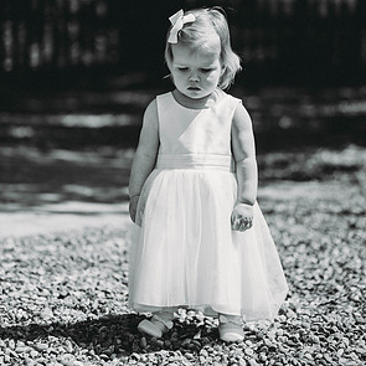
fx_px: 1316
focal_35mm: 110
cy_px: 113
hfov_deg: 15.8
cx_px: 184
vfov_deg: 15.8
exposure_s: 1/4000
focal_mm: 85
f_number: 1.8
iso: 100
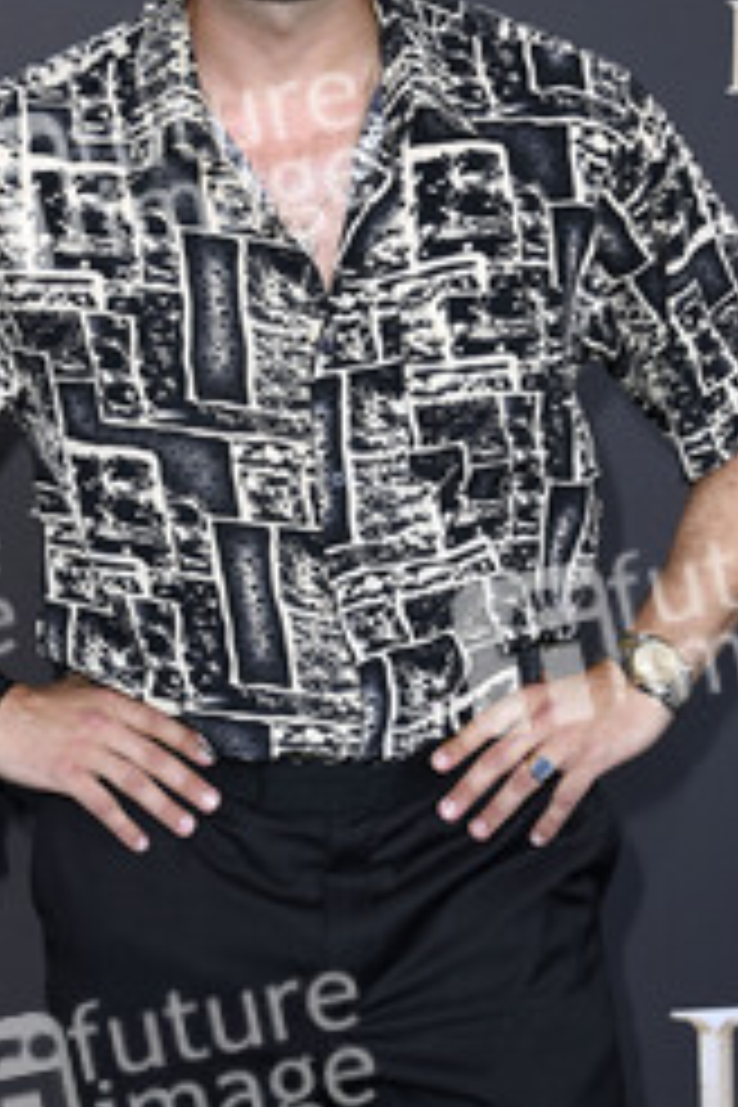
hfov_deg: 11.7
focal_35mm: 117
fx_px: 3597
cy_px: 405
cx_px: 274
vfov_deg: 17.5
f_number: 5.6
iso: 250
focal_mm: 72
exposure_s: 1/250
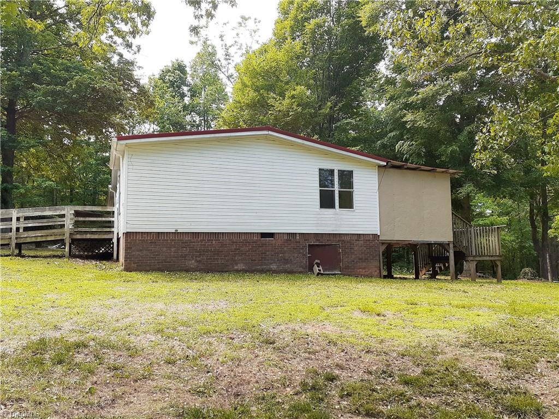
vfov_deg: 51.4
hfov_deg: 65.3
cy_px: 210
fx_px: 436
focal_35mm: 27
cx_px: 280
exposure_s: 1/383
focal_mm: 3.6
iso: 40
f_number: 1.9
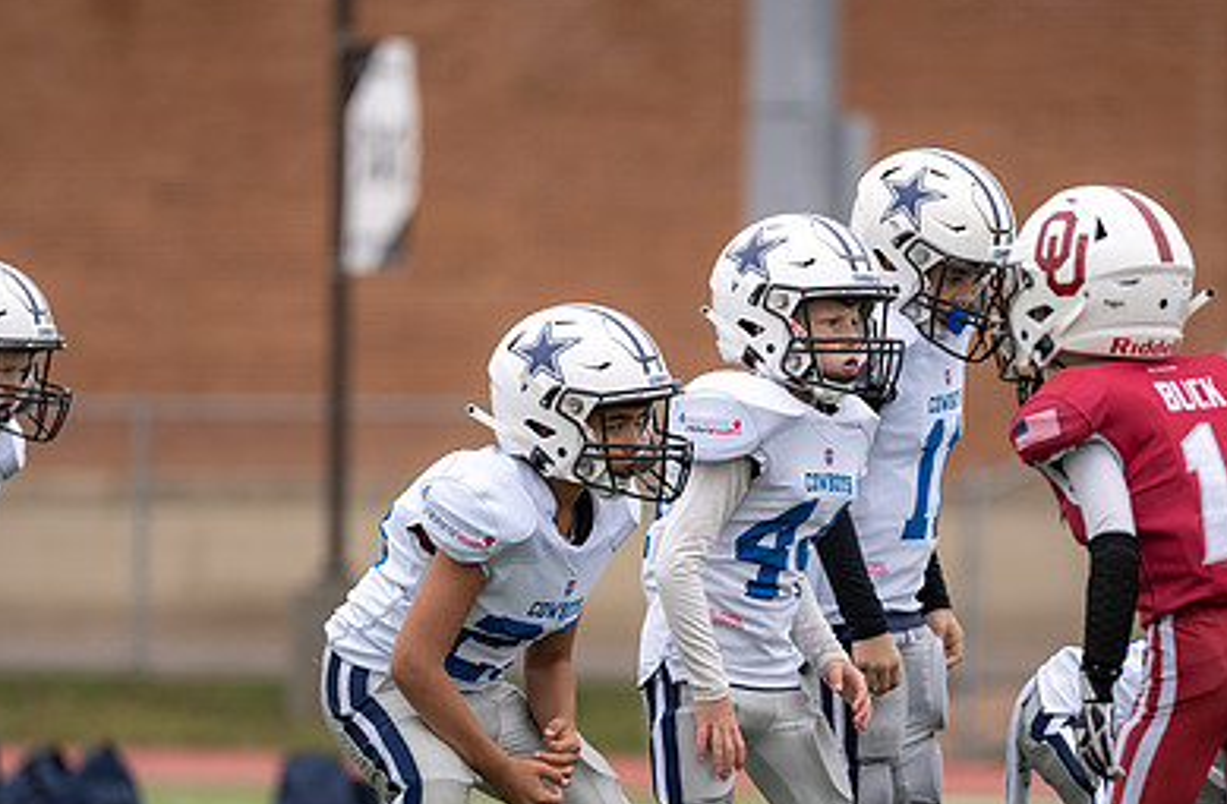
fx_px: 12139
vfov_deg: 3.8
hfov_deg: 5.8
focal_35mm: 358
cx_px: 759
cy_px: 611
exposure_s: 1/1250
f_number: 2.8
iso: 200
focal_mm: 200
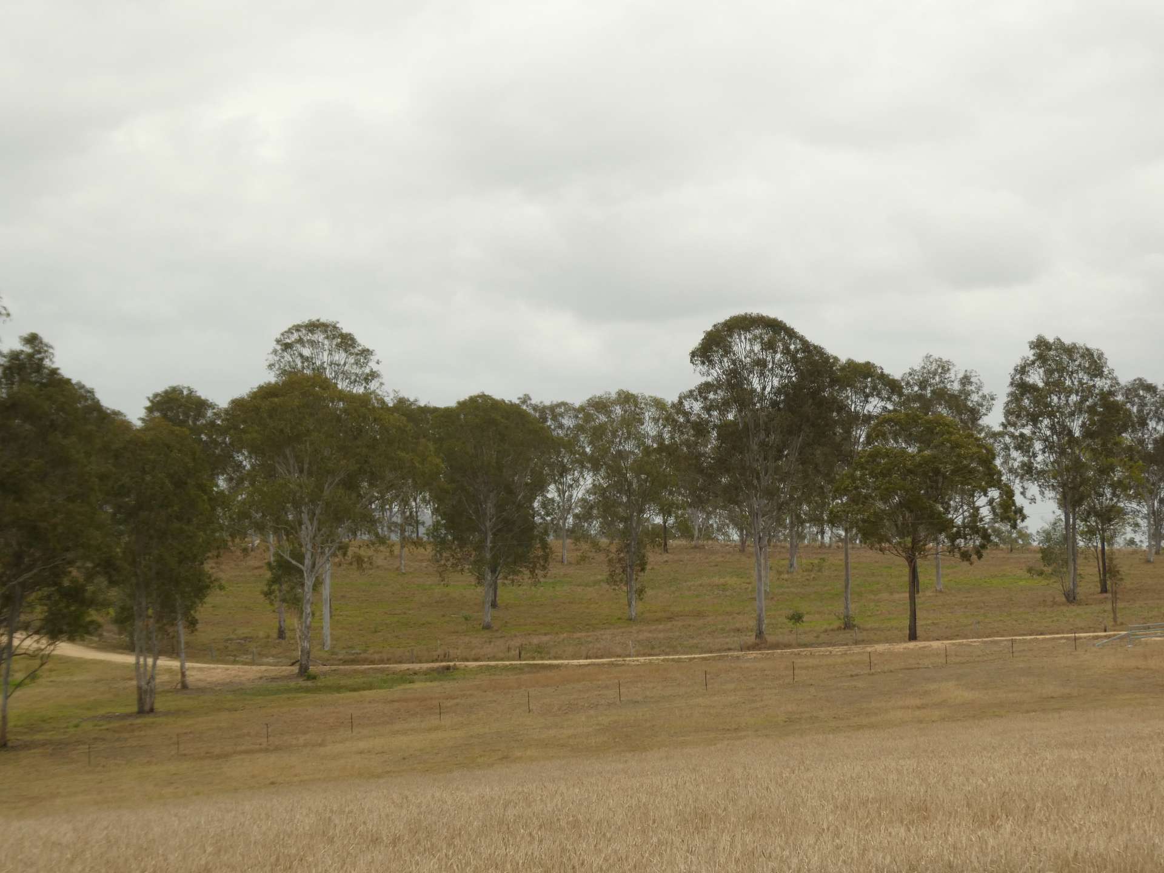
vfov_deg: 14.0
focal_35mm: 106
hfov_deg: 18.5
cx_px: 582
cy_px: 436
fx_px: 3564
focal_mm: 19
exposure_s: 1/500
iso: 80
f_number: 5.1
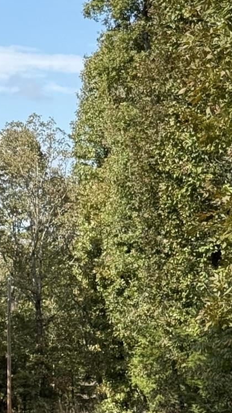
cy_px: 69
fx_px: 1565
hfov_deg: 8.4
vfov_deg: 14.9
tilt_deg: +8.7
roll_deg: +0.1
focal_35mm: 143
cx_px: -70
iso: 64
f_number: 1.78
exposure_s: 1/3378
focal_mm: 6.76
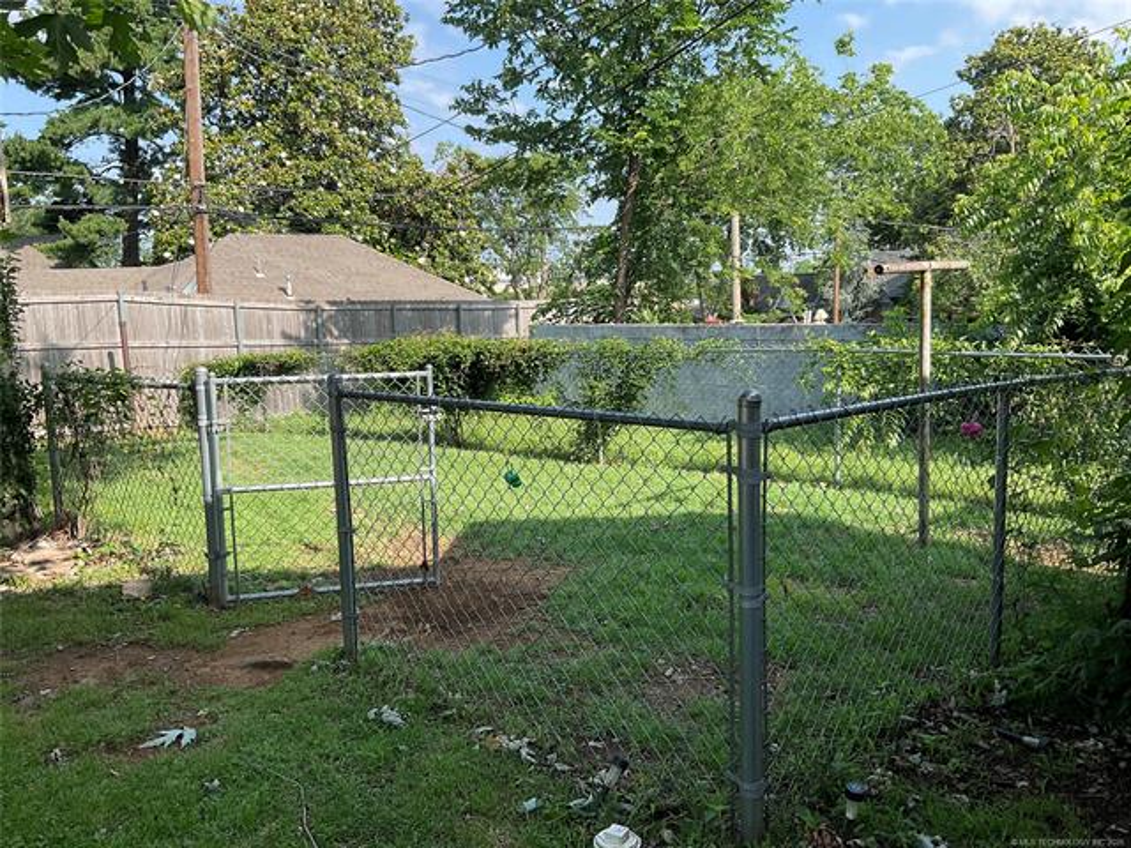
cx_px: 566
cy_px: 424
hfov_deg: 61.7
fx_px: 948
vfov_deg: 48.2
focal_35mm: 29
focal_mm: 3
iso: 16
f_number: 1.8
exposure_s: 1/620
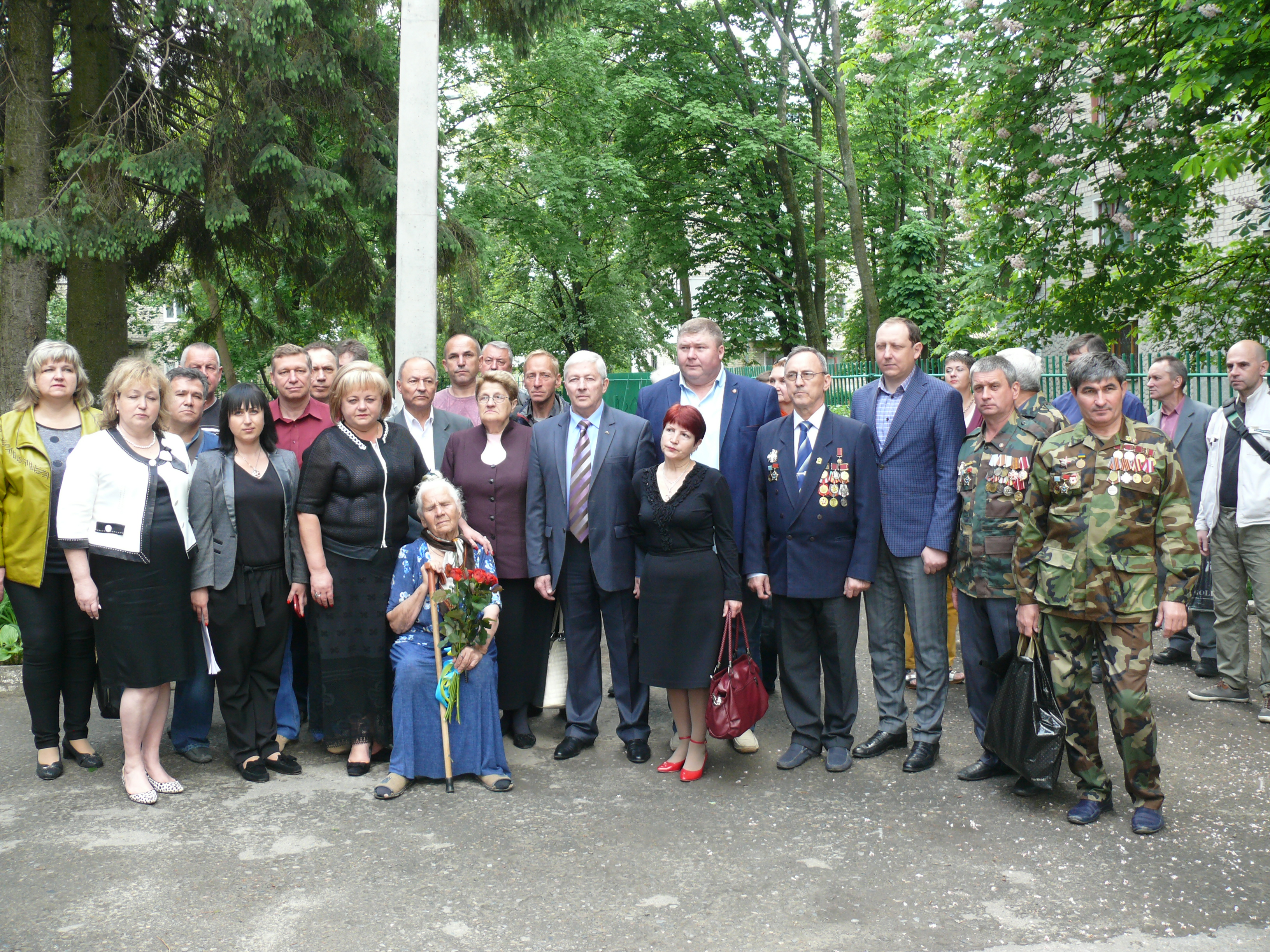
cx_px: 635
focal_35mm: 35
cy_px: 476
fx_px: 1284
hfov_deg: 52.6
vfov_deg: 40.7
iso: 100
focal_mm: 7.4
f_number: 2.8
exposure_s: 1/80
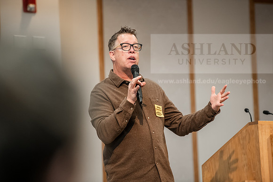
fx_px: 1479
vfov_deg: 7.0
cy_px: 91
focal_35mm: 195
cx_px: 136
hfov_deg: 10.5
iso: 2000
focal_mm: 195
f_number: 3.2
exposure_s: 1/200
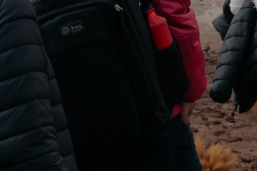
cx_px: 379
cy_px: -113
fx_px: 1220
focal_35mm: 171
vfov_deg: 7.8
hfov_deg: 11.5
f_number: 4.5
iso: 200
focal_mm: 20.7
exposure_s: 1/3200
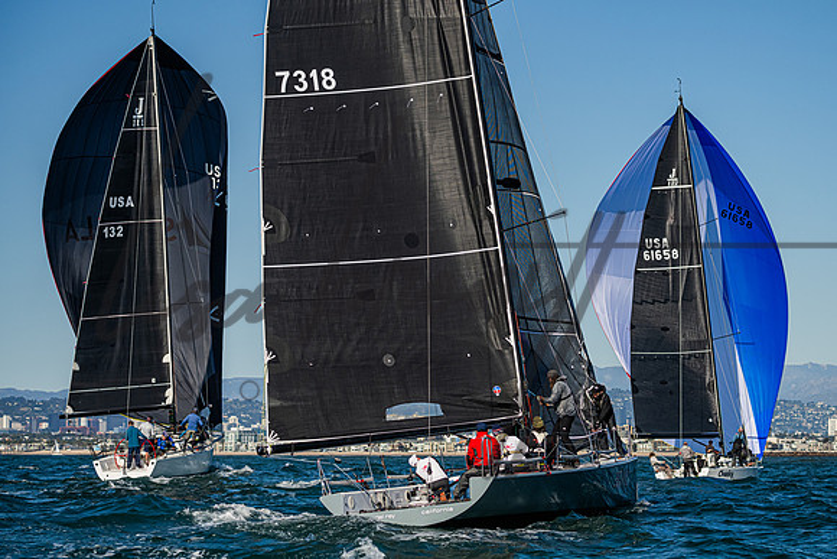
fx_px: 2896
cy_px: 269
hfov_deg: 16.4
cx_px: 504
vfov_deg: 11.0
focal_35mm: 125
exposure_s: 1/4000
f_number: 5.6
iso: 400
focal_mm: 100
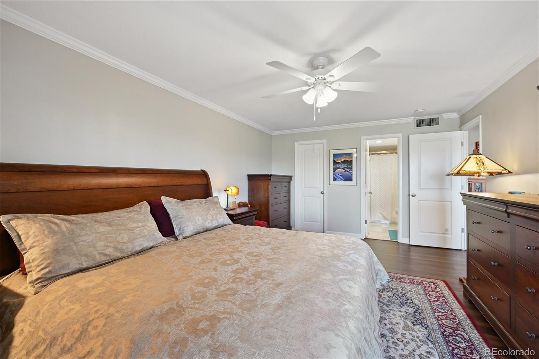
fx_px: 225
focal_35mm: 15
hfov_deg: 100.4
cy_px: 180
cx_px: 270
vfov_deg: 77.3
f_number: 10
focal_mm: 15
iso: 400
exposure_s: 1/10
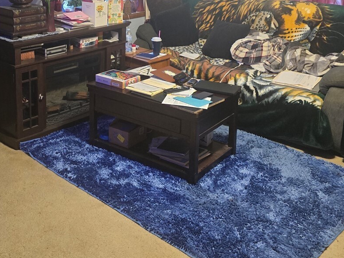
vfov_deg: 29.5
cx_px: 115
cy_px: 24
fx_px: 467
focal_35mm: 47
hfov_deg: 40.0
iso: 1000
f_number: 1.7
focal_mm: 6.3
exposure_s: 1/120
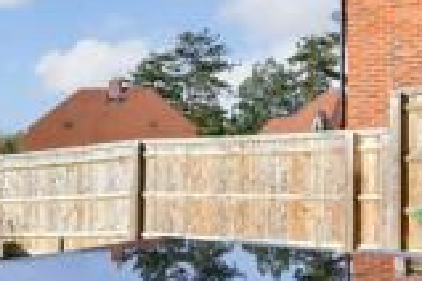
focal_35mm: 45
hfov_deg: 42.0
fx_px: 527
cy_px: 158
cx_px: 93
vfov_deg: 29.8
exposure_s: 1/200
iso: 160
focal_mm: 10
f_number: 8
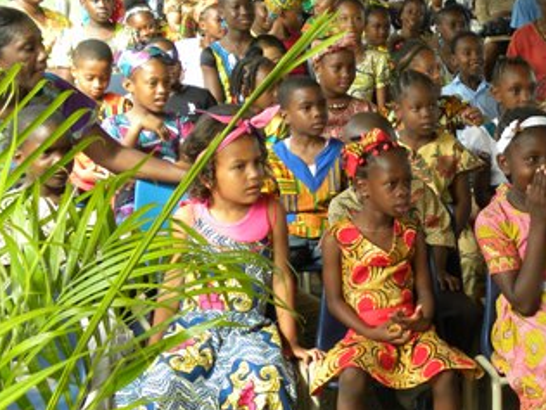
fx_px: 1183
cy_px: 156
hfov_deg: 24.7
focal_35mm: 75
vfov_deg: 19.6
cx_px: 549
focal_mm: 6.6
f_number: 3.2
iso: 64
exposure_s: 1/76
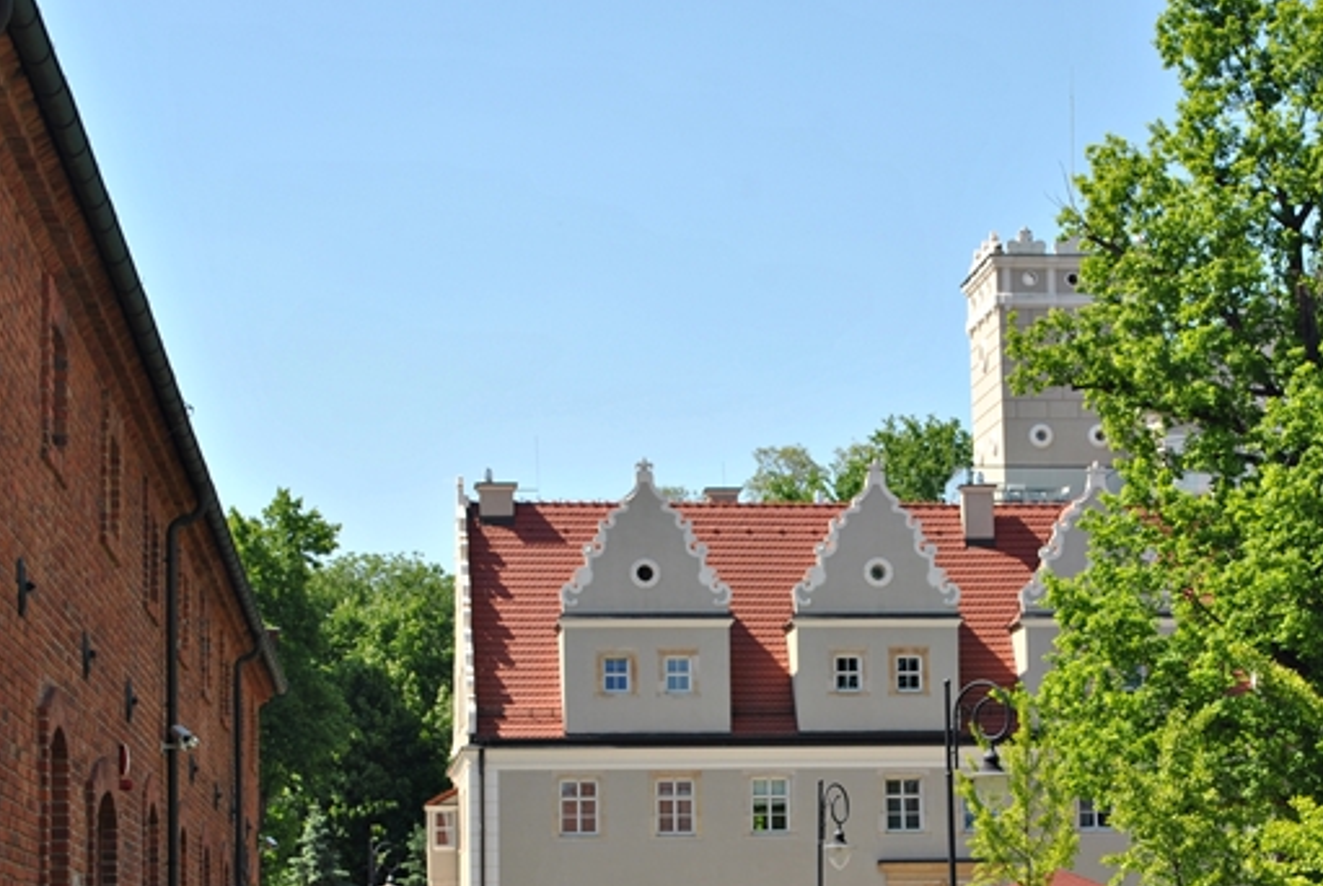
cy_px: 666
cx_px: 862
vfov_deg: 14.5
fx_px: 3458
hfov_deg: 21.6
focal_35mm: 94
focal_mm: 40
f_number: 8
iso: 100
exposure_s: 1/200
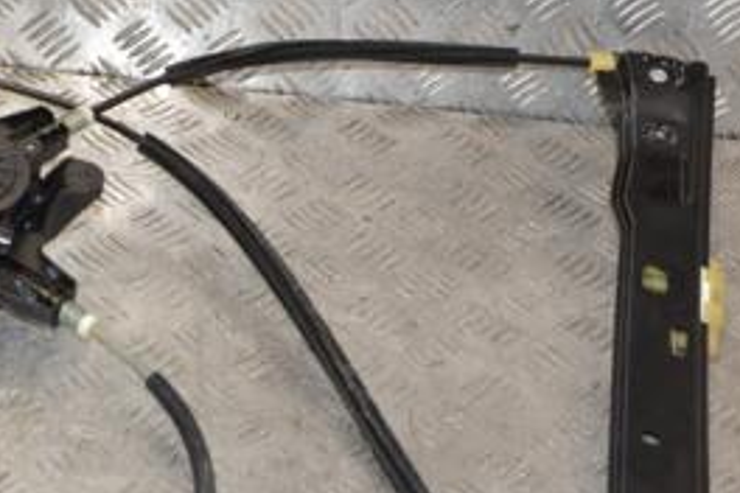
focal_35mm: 85
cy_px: 409
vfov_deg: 15.9
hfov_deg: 23.5
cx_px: 137
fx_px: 1750
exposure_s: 1/200
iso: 800
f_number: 8
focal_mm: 25
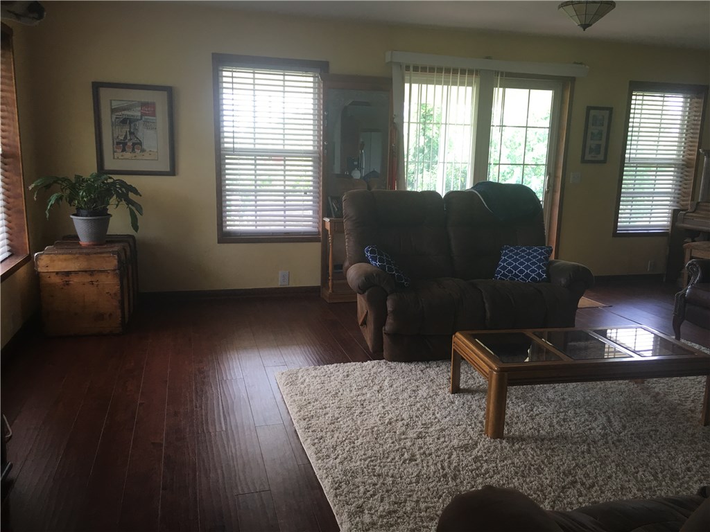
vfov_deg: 48.2
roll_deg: -2.8
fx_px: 595
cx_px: 355
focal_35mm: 29
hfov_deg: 61.7
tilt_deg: -12.1
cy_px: 266
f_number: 2.2
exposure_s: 1/30
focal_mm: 4.15
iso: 25
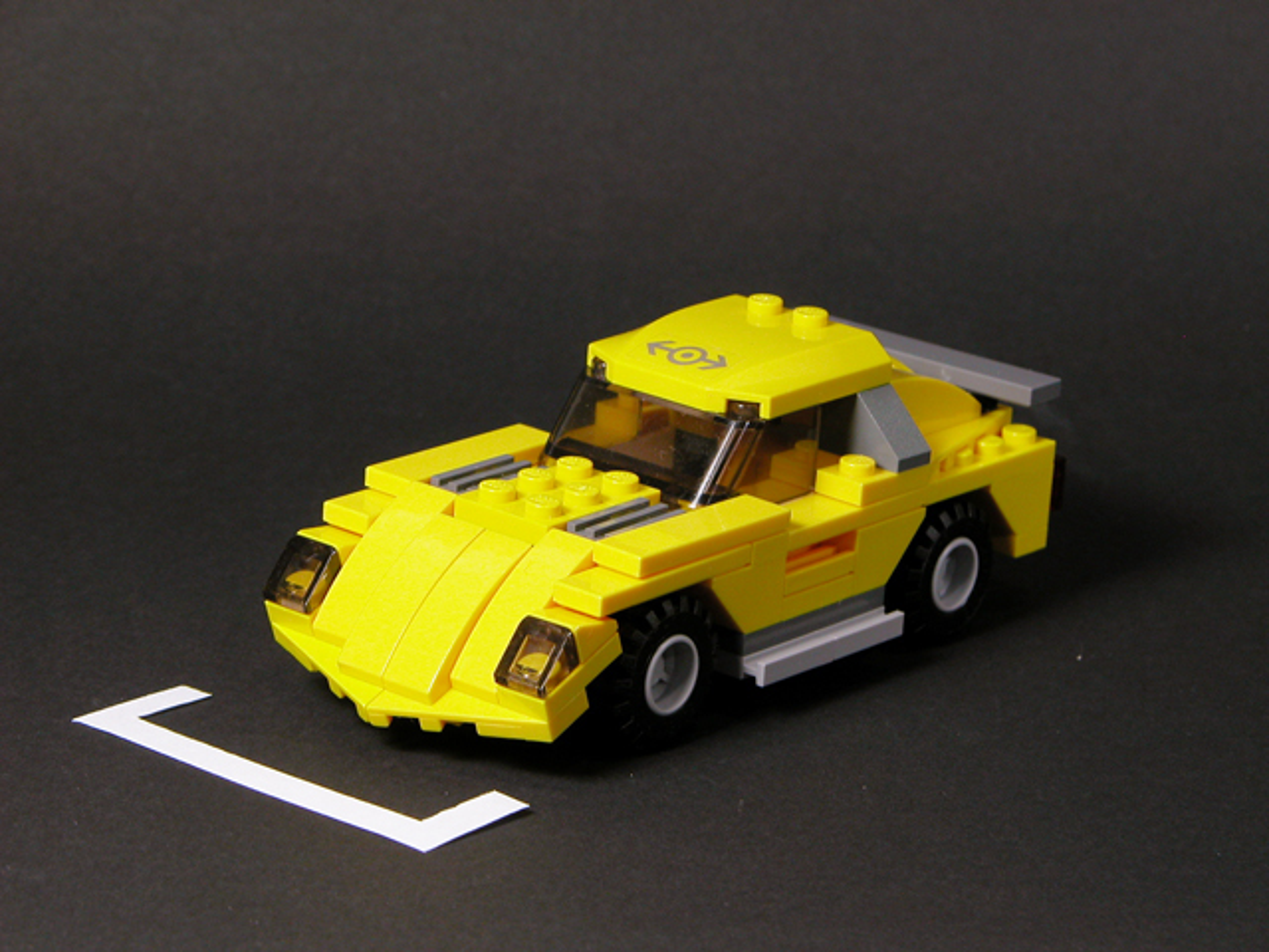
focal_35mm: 125
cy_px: 476
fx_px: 4582
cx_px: 634
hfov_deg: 15.8
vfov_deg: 11.9
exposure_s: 1/8
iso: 100
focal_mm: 31.9
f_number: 6
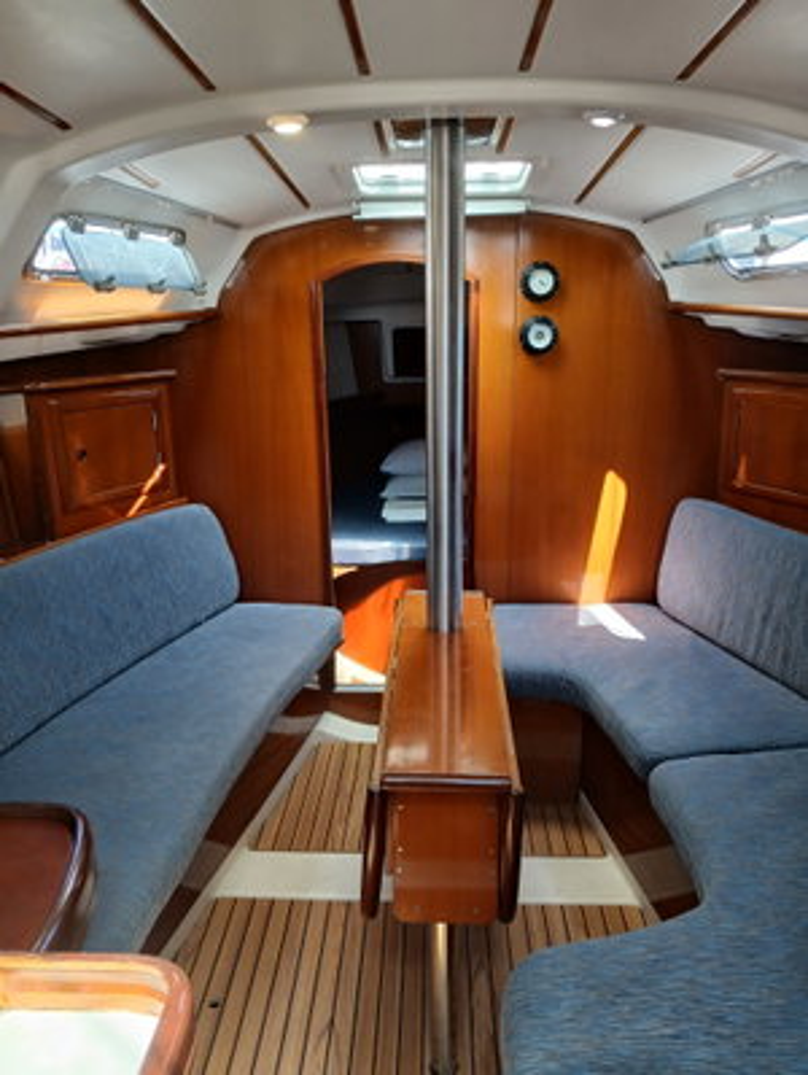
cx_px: 404
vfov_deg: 67.3
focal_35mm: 26
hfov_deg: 53.1
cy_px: 538
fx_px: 808
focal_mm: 3.98
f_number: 1.8
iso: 64
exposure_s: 1/50
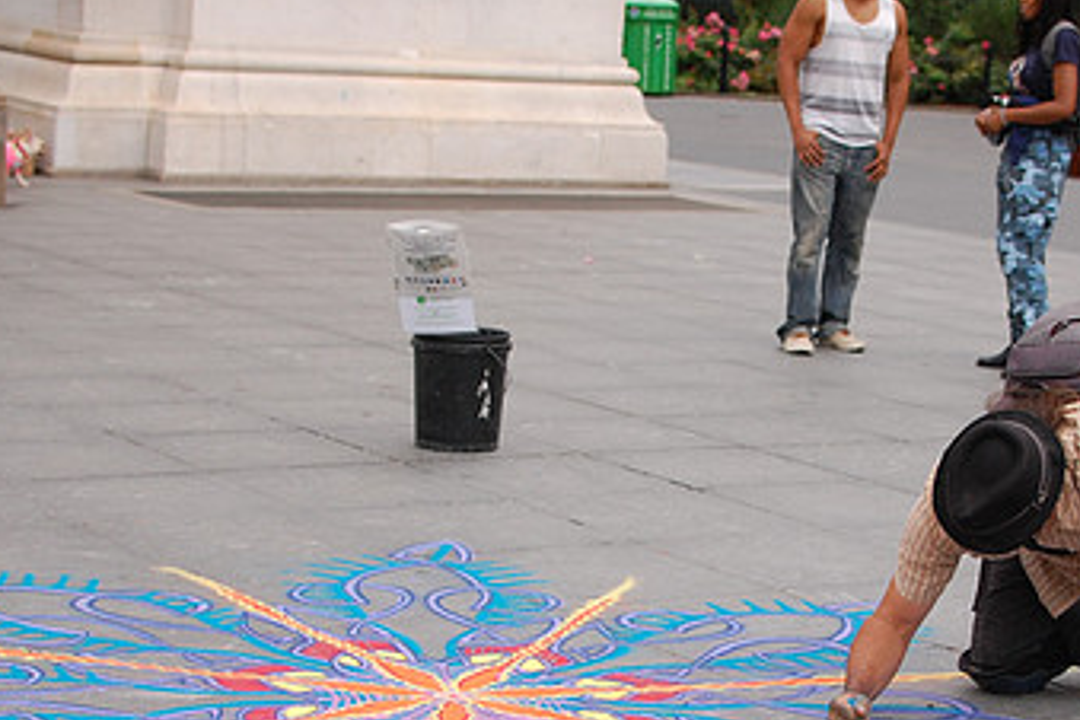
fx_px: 2695
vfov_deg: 15.2
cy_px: 522
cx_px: 675
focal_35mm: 90
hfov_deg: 22.6
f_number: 3.2
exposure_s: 1/3200
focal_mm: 35
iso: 400
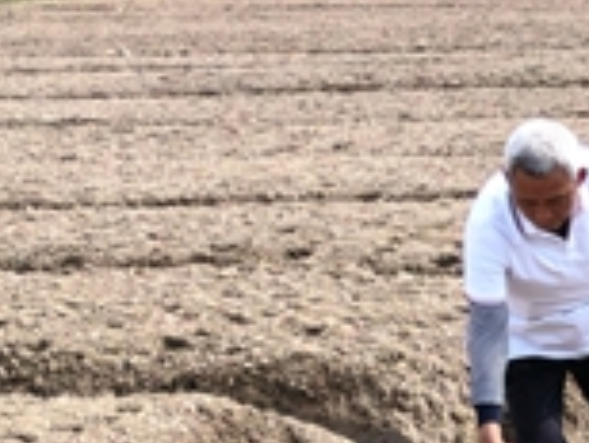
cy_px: 187
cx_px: 1082
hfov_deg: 8.5
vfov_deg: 6.7
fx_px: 3817
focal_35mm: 224
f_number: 1.9
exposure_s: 1/2183
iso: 80
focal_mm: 5.52
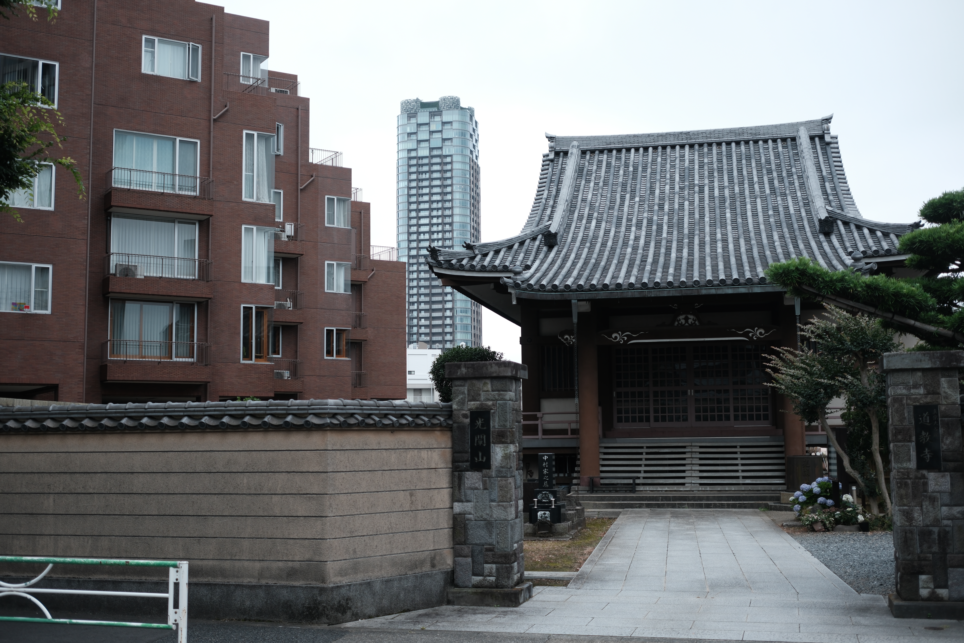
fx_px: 1098
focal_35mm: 41
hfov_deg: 47.4
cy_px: 322
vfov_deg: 32.6
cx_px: 482
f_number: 2.8
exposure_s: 1/250
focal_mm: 27
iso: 125
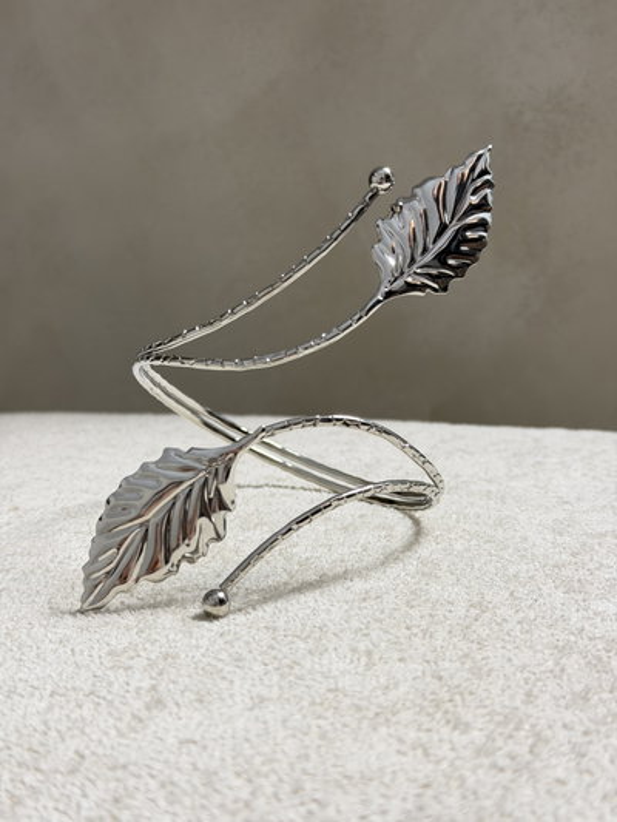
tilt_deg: -12.0
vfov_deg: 39.6
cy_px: 411
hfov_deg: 30.3
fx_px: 1140
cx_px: 308
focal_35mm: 48
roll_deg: +0.3
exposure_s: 1/100
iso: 80
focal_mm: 6.76
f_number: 1.78
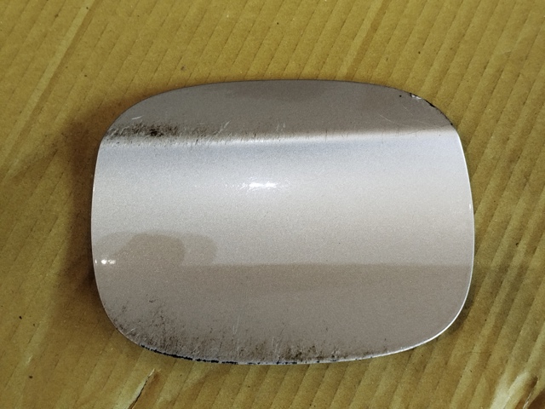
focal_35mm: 48
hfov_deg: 39.7
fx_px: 756
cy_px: 204
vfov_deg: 30.3
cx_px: 272
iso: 320
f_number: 1.7
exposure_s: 1/33
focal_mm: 5.31
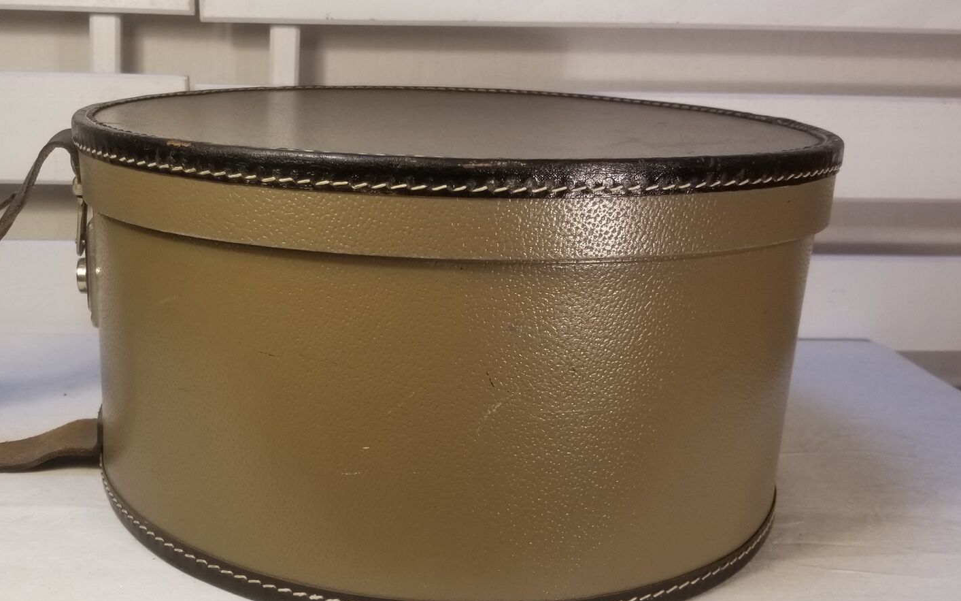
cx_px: 397
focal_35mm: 39
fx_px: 1021
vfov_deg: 32.7
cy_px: 358
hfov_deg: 50.1
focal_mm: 4.25
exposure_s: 1/100
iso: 64
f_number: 1.7
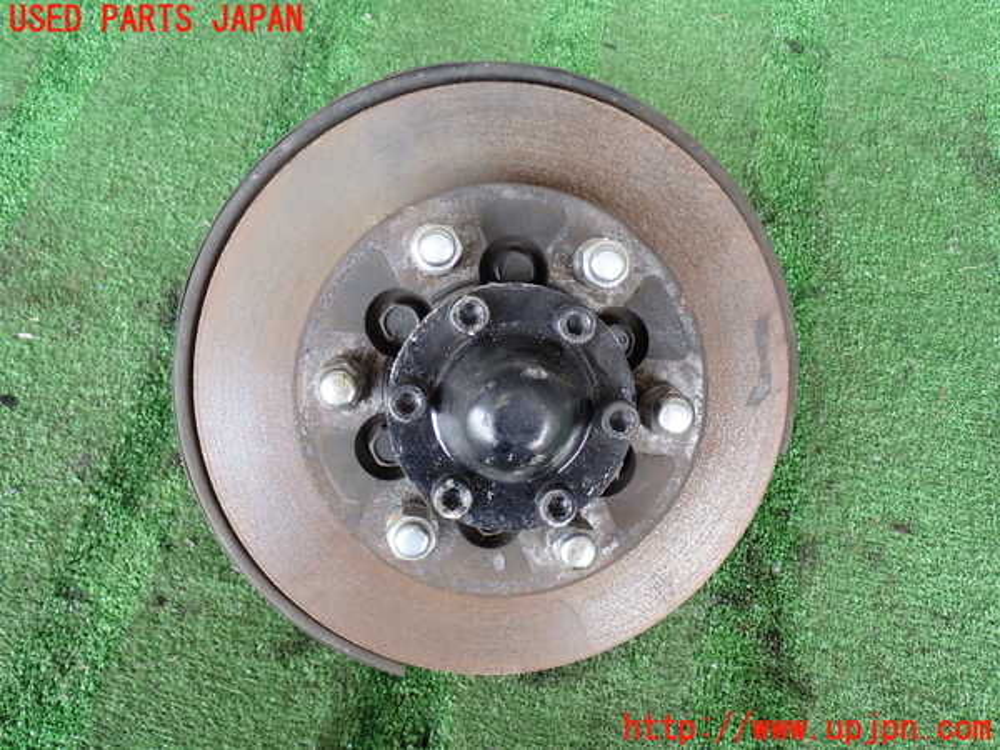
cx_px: 500
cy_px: 375
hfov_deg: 51.4
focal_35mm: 36
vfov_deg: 39.7
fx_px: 1040
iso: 200
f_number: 2.5
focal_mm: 6.37
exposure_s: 1/80
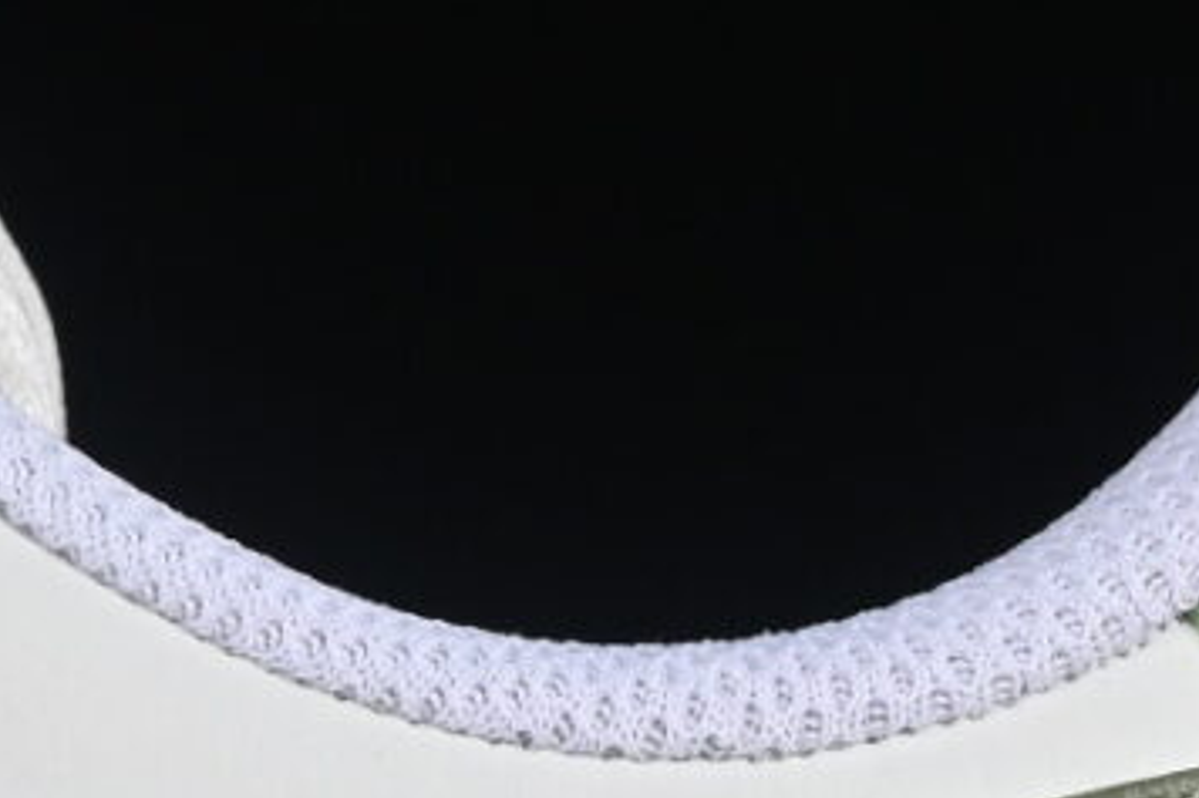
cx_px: -1138
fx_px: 17976
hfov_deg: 3.8
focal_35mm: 540
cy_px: 985
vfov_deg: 2.5
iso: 160
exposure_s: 1/100
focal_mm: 50
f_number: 8
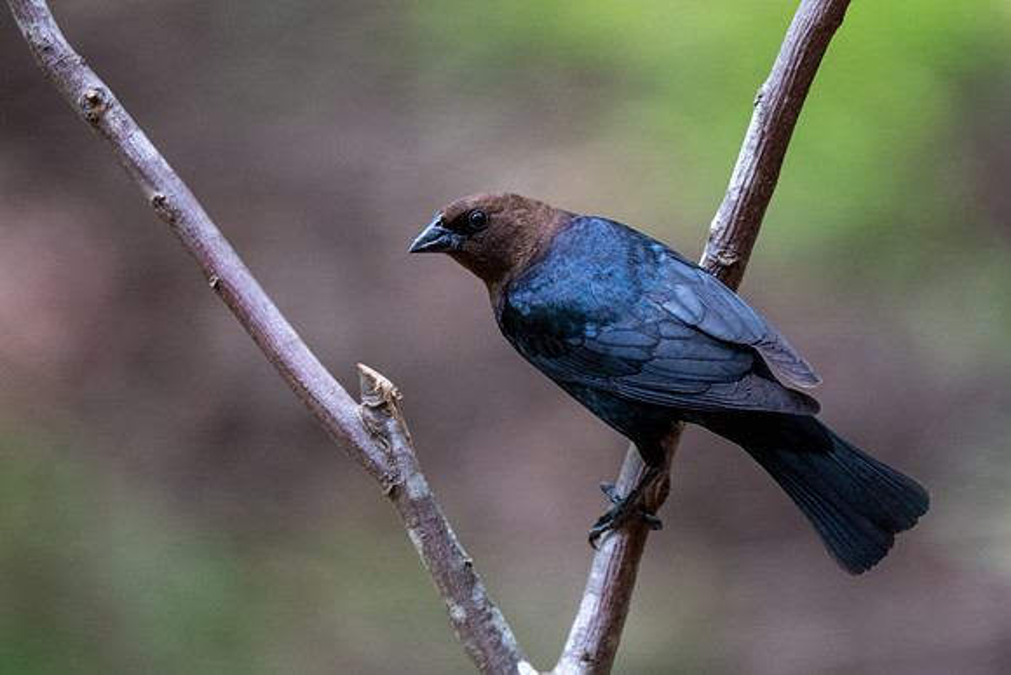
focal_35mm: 887
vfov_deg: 1.6
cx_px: 605
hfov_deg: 2.3
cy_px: 320
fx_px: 24921
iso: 1000
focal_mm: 600
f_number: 6.3
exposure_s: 1/400
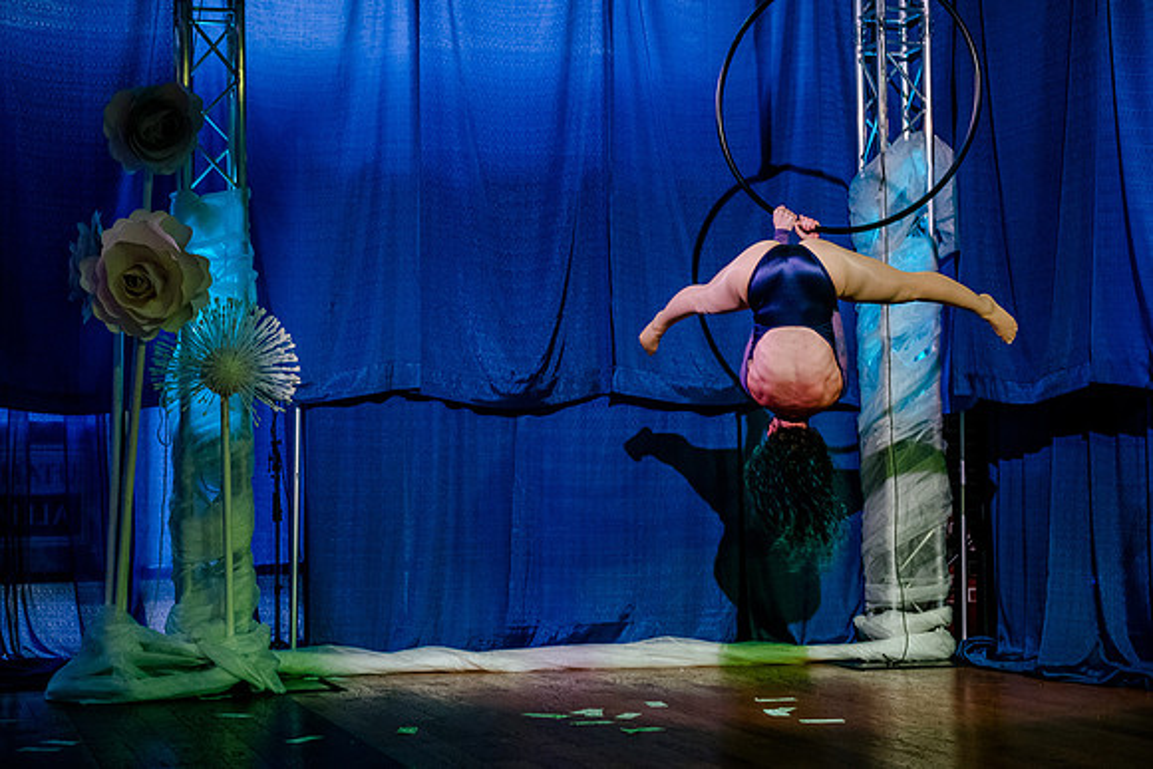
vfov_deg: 21.2
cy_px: 351
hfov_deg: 31.3
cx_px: 501
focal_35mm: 64
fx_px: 2056
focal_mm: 55
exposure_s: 1/125
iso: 2500
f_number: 2.8
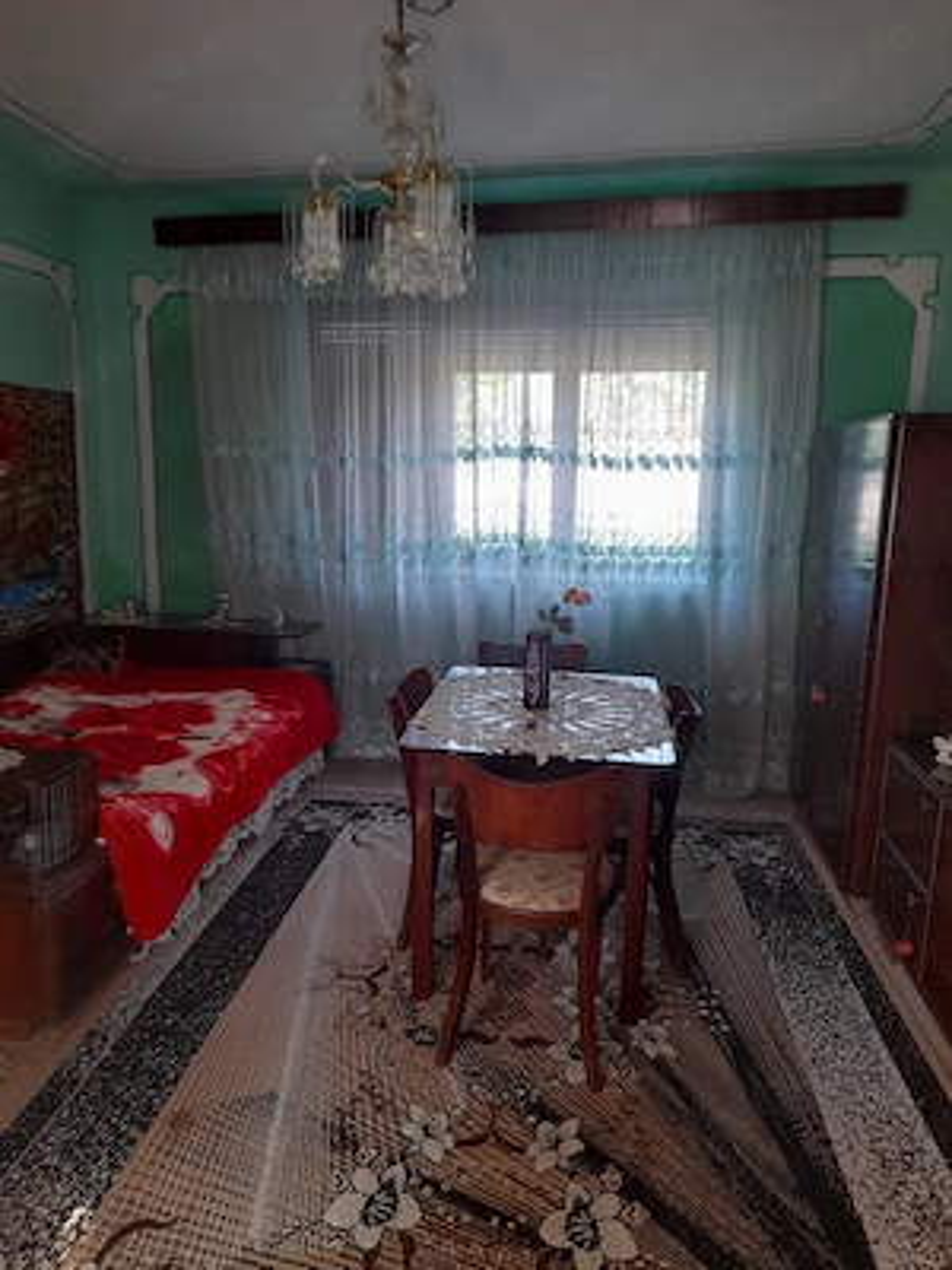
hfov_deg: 54.9
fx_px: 917
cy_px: 635
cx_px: 476
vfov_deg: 69.4
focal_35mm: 25
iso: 125
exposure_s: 1/50
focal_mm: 4.6
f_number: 2
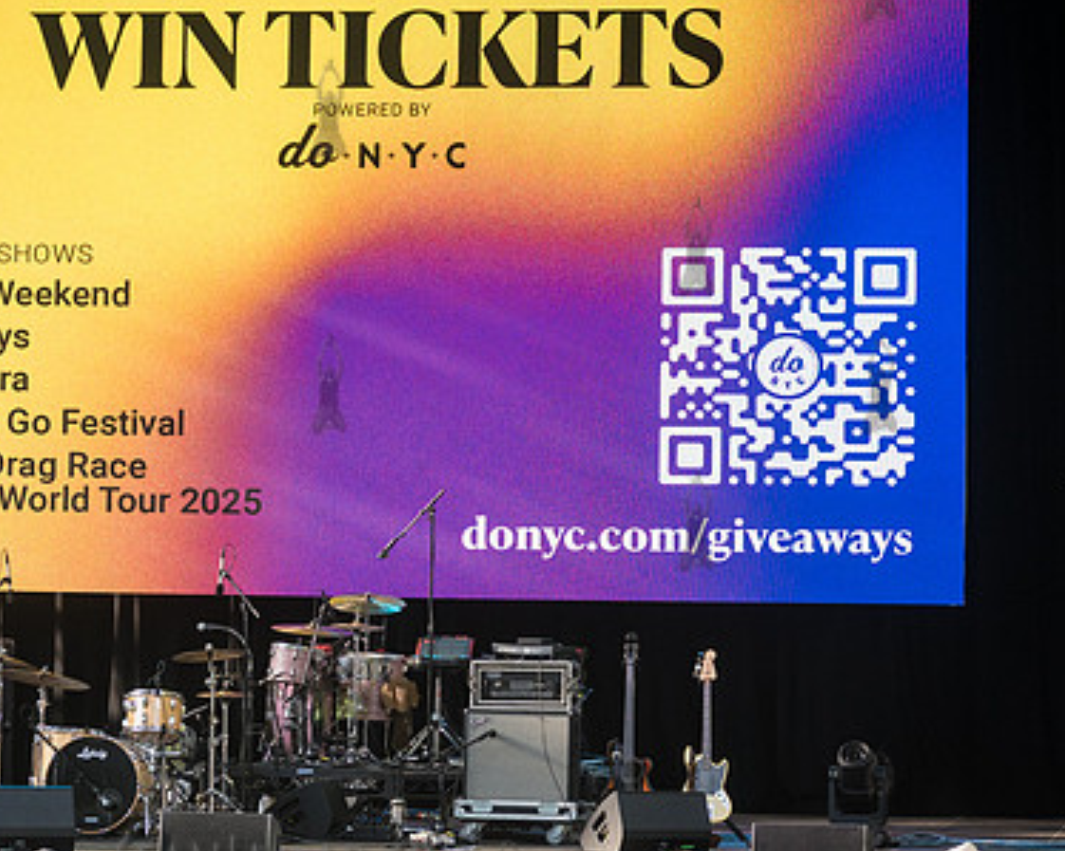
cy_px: 383
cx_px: 327
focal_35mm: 153
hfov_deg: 12.6
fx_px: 4821
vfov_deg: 10.1
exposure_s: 1/2000
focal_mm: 105
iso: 2000
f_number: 5
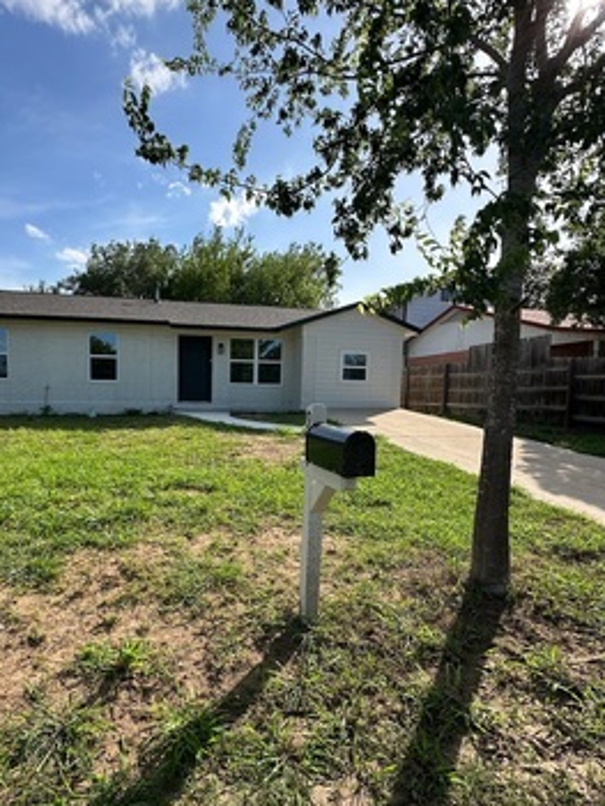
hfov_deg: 65.0
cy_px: 440
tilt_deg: -3.5
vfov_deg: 81.5
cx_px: 224
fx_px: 465
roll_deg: -2.6
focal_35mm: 20
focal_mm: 2.22
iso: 40
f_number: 2.2
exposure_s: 1/1575
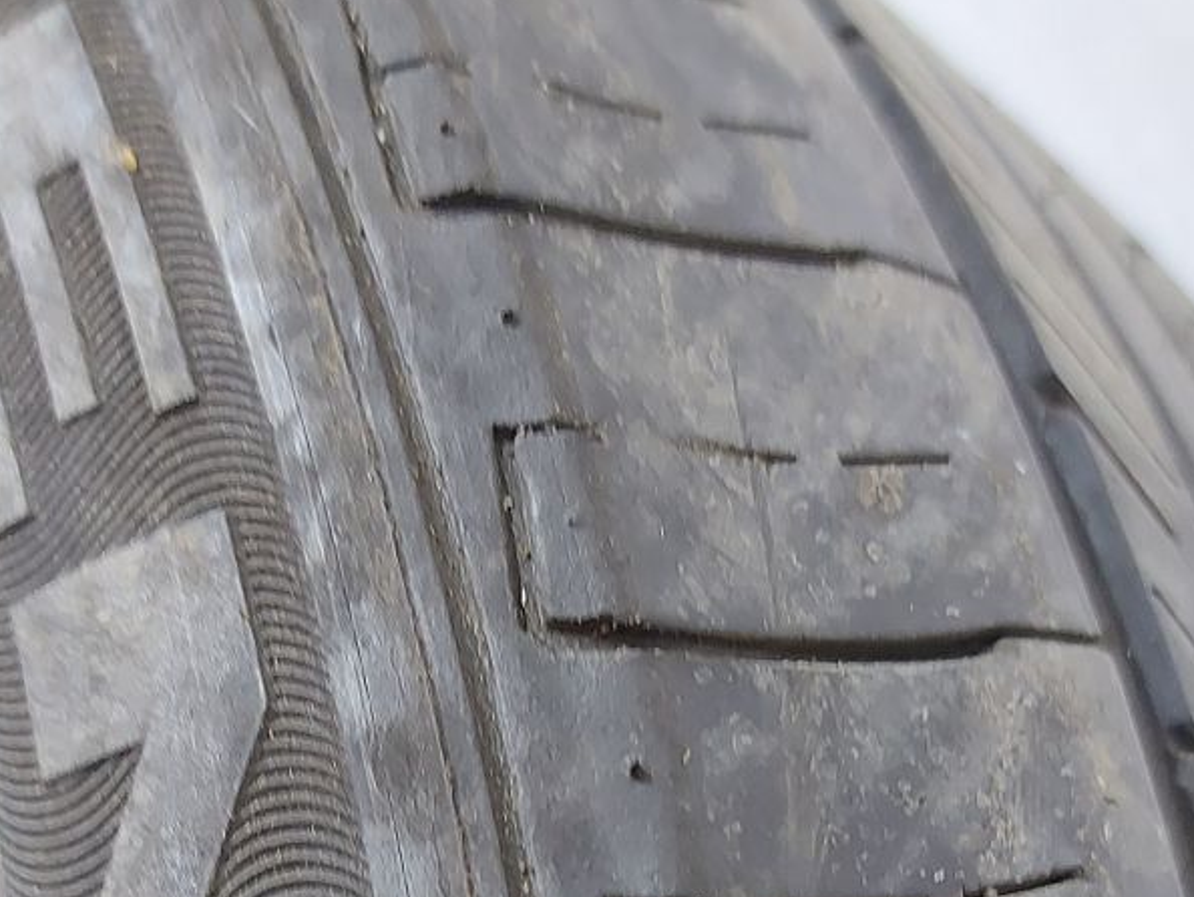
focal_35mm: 56
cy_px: 969
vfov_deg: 24.5
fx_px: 1932
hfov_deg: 34.3
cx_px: 574
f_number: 1.8
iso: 320
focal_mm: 5.23
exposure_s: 1/25
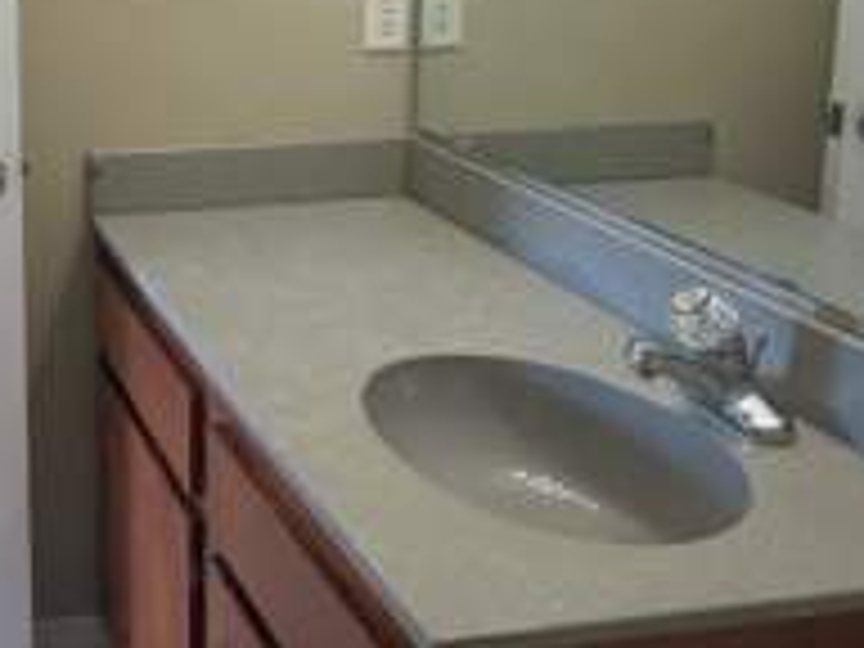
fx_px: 1373
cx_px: 22
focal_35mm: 55
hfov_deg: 32.4
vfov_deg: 26.2
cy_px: 164
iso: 40
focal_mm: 2.22
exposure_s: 1/60
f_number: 2.2
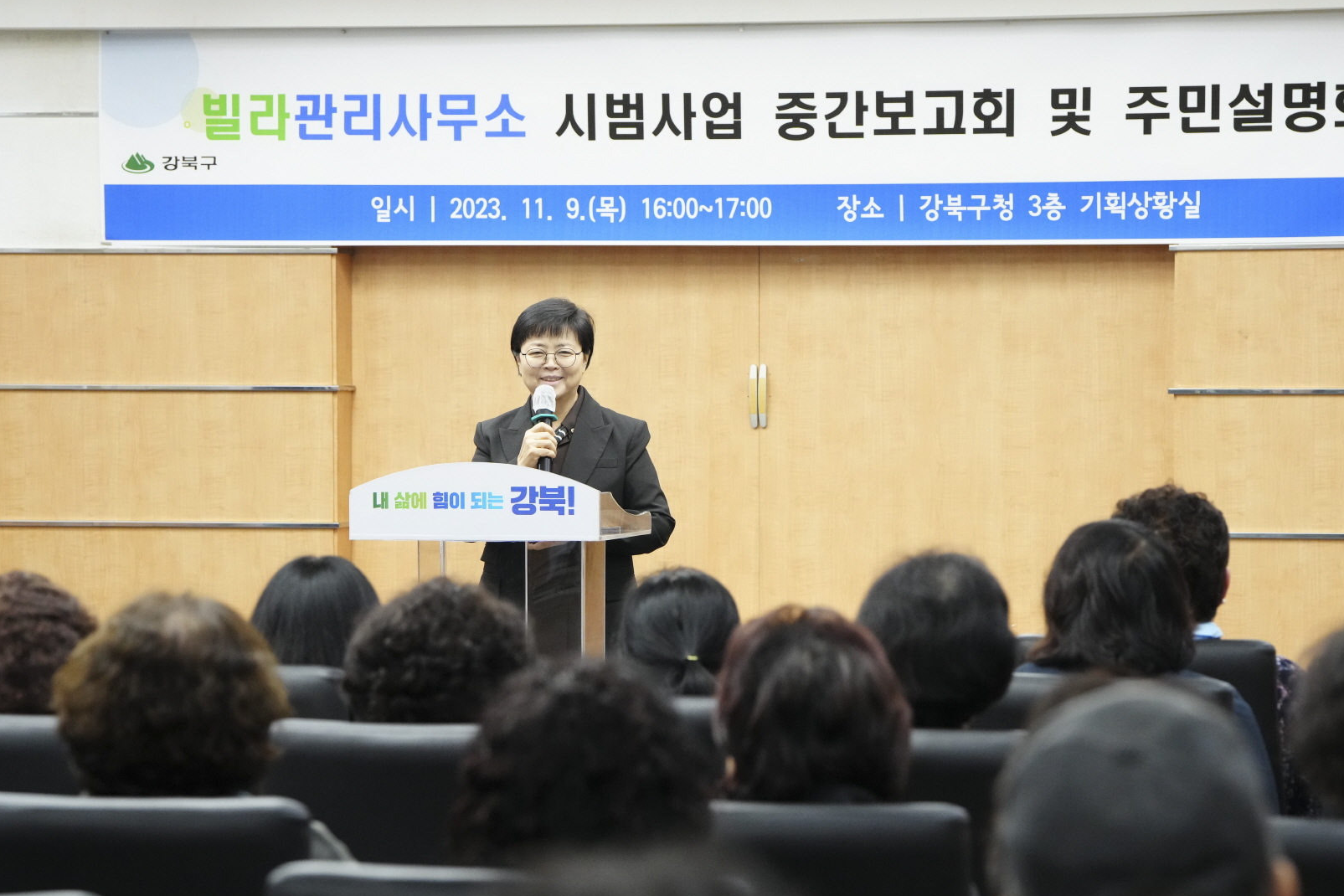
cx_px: 745
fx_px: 4816
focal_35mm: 129
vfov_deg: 10.6
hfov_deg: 15.9
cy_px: 485
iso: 5000
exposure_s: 1/160
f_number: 5.6
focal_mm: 115
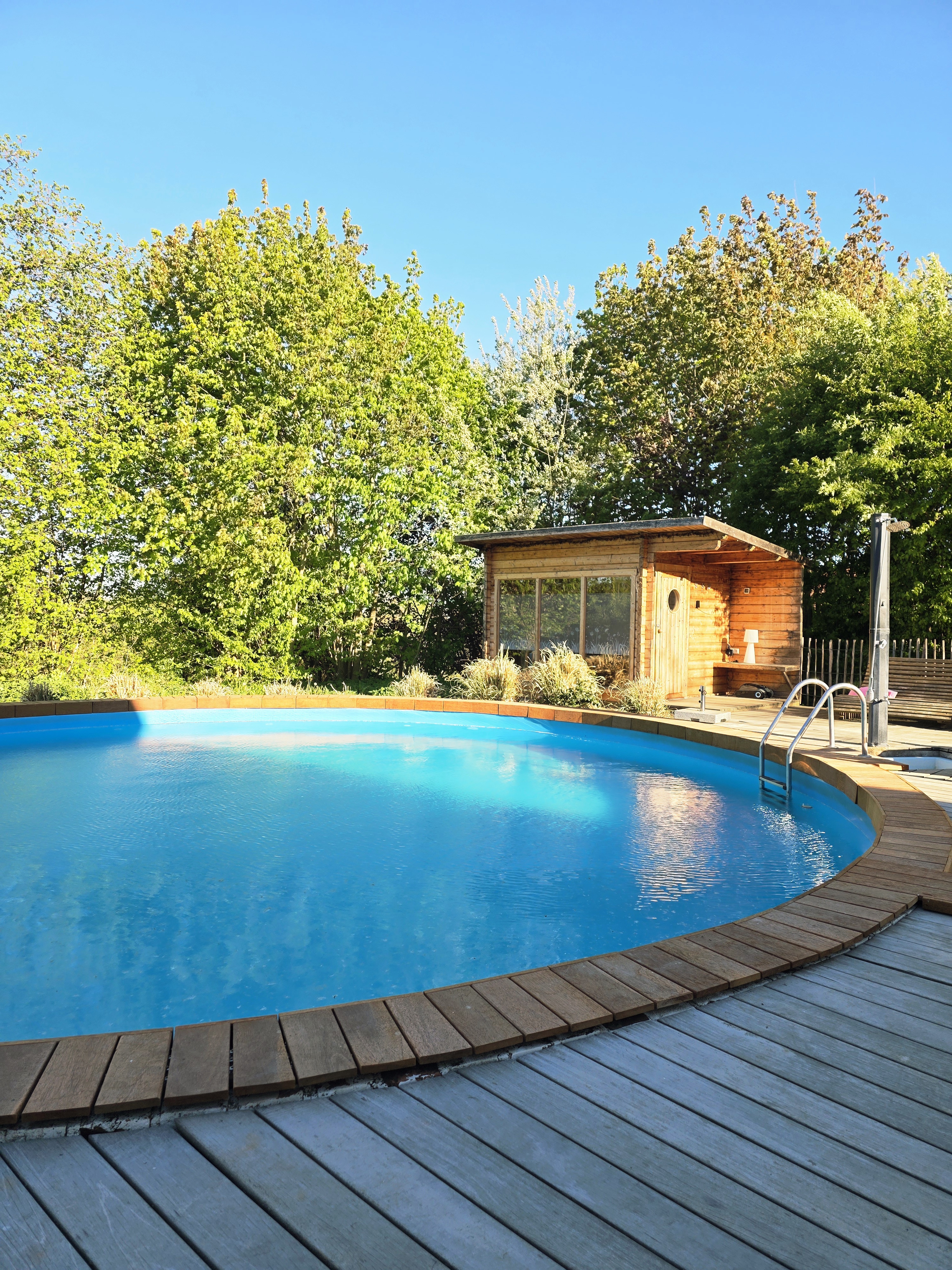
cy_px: 635
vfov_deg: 73.9
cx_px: 476
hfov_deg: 58.9
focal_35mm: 23
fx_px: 843
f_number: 1.7
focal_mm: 6.3
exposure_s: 1/370
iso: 25
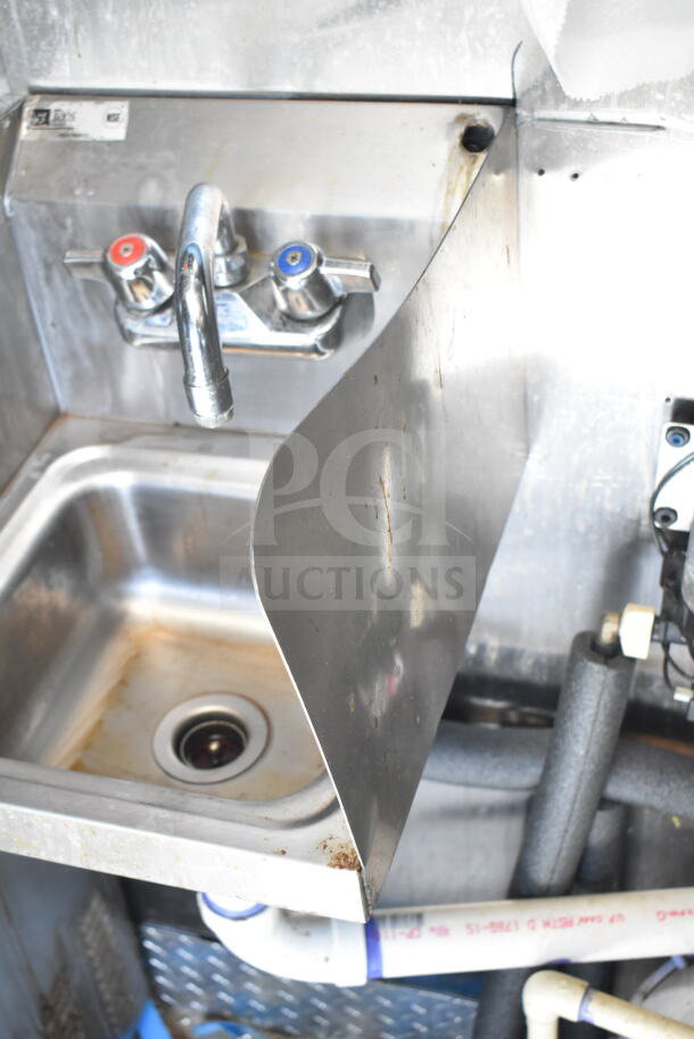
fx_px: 1344
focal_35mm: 46
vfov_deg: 42.3
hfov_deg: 29.0
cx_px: 347
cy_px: 520
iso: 1600
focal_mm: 31
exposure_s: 1/80
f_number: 4.5
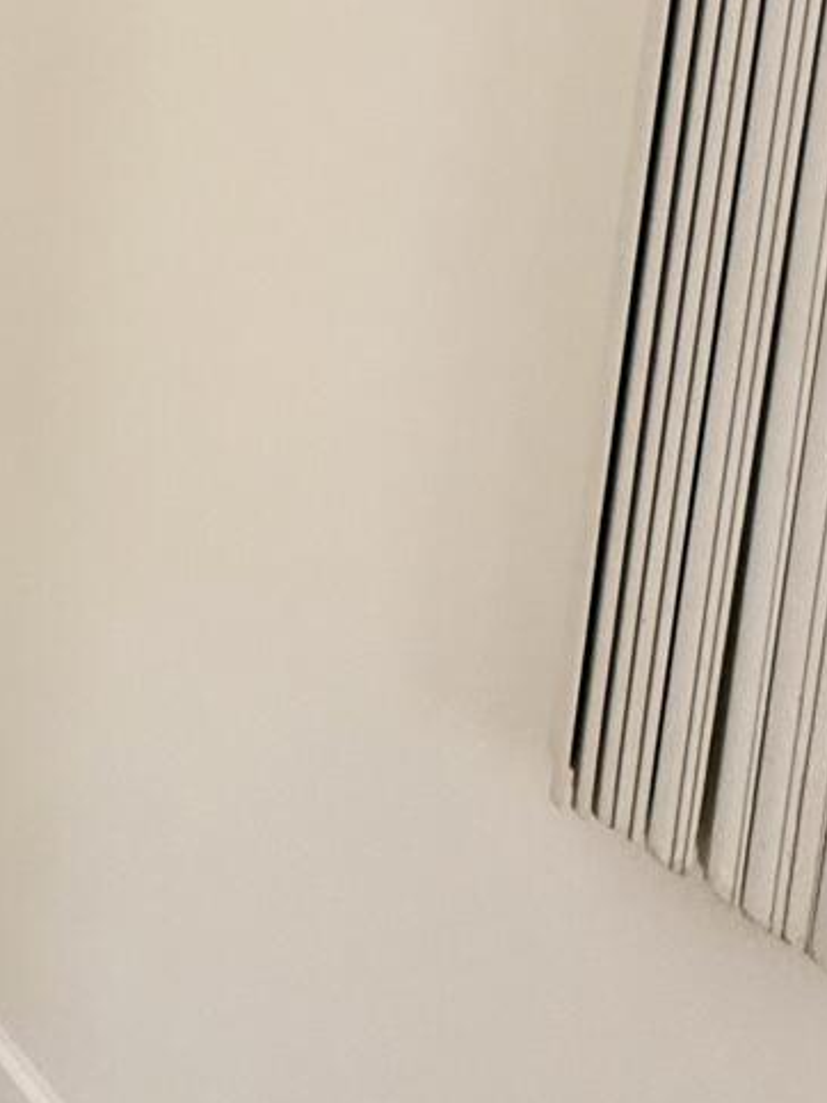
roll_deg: +0.5
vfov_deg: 32.5
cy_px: 253
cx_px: -592
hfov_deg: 19.8
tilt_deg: -11.7
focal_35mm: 58
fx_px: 1848
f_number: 2.2
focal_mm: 2.22
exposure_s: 1/99
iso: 320
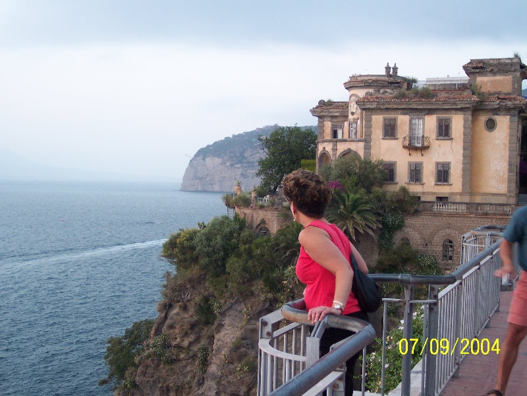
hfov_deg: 37.5
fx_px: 776
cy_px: 198
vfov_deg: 28.6
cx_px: 264
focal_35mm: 51
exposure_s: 1/30
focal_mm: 10.7
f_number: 3.4
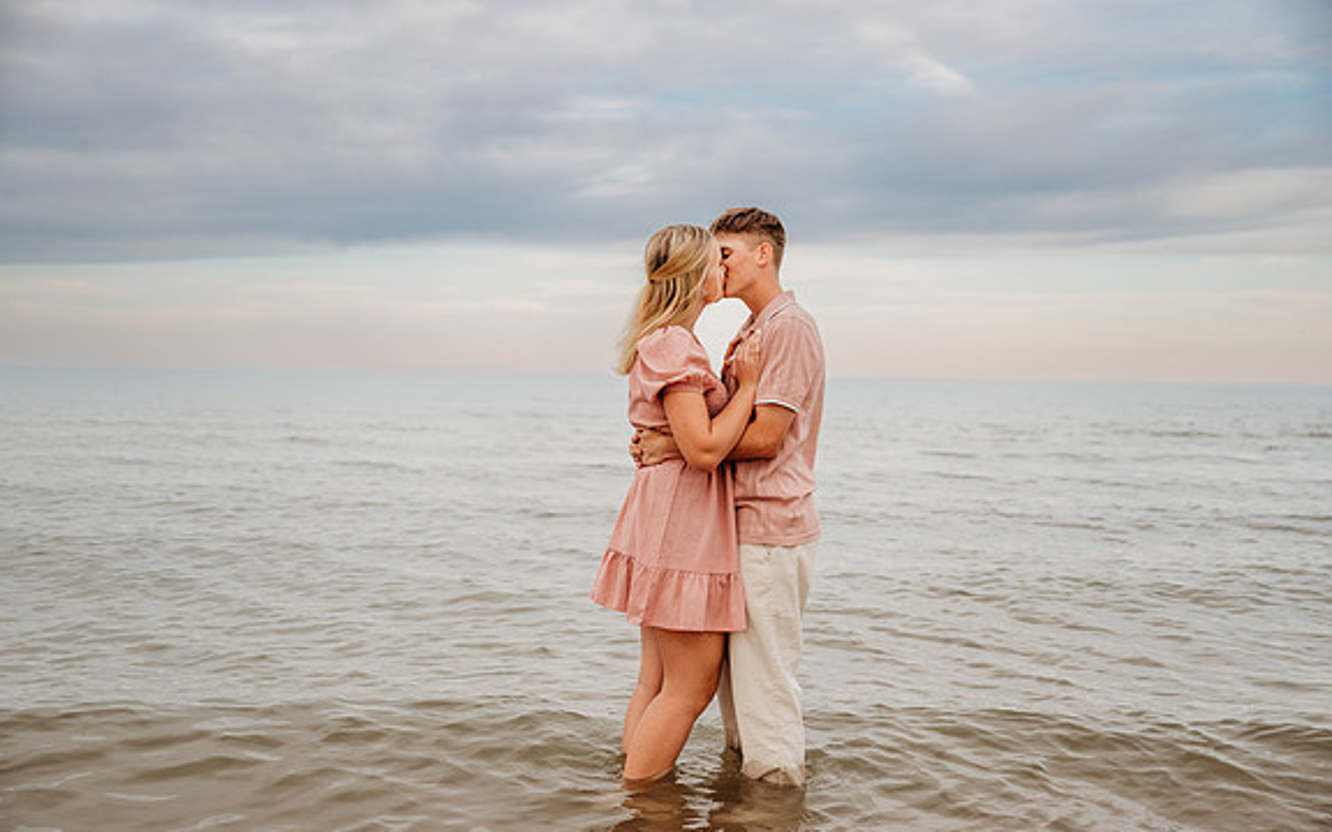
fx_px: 1416
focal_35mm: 39
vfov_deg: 32.8
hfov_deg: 50.4
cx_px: 666
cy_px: 445
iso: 320
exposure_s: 1/1000
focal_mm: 38
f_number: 2.8
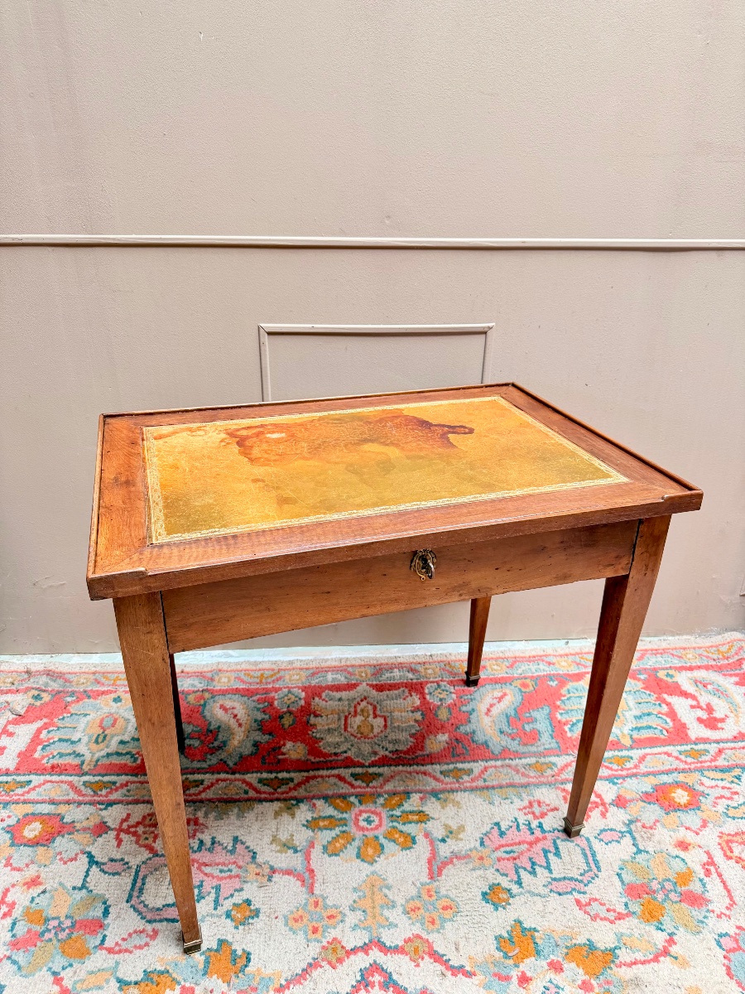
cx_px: 372
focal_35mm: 24
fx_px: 689
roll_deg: +0.0
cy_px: 497
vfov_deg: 71.6
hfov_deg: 56.8
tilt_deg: -25.1
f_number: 1.78
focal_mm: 6.76
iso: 200
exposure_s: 1/113
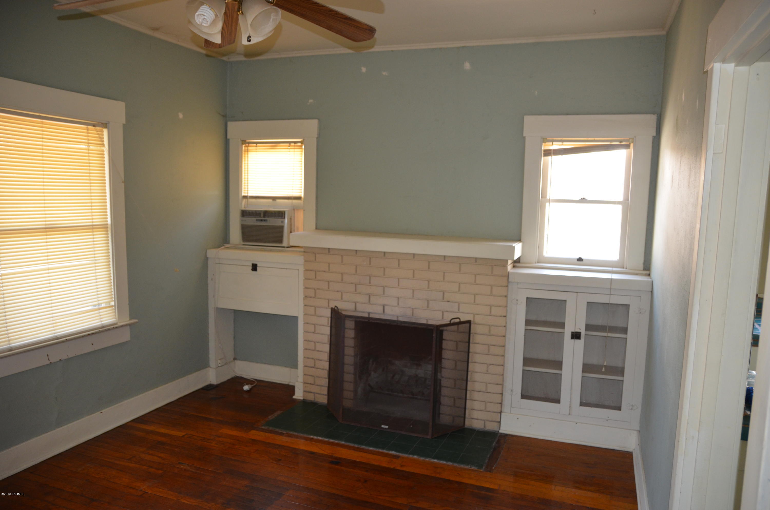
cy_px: 255
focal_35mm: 26
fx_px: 544
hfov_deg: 70.5
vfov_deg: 50.2
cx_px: 385
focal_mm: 17
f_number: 2.8
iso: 500
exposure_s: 1/60
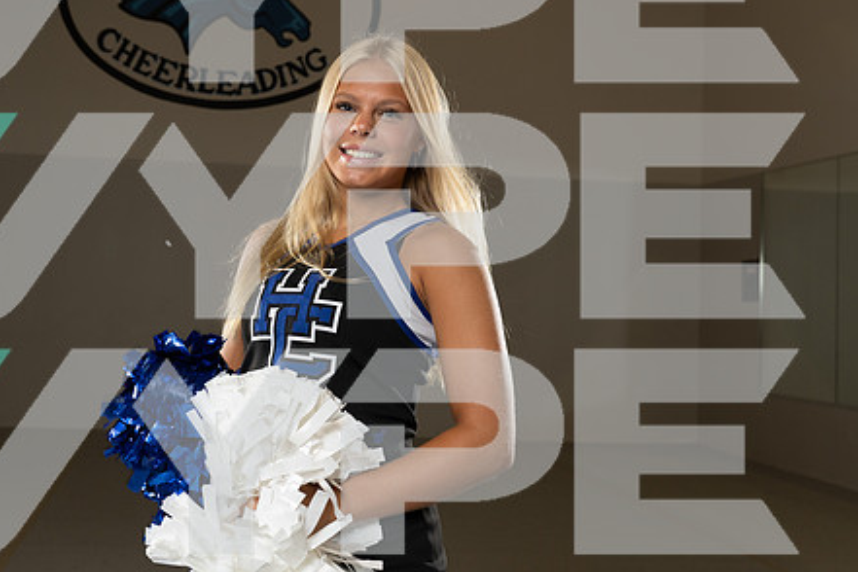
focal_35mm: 50
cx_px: 309
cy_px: 217
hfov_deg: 39.3
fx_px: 1192
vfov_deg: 26.9
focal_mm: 38
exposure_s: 1/250
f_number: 5.6
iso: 500
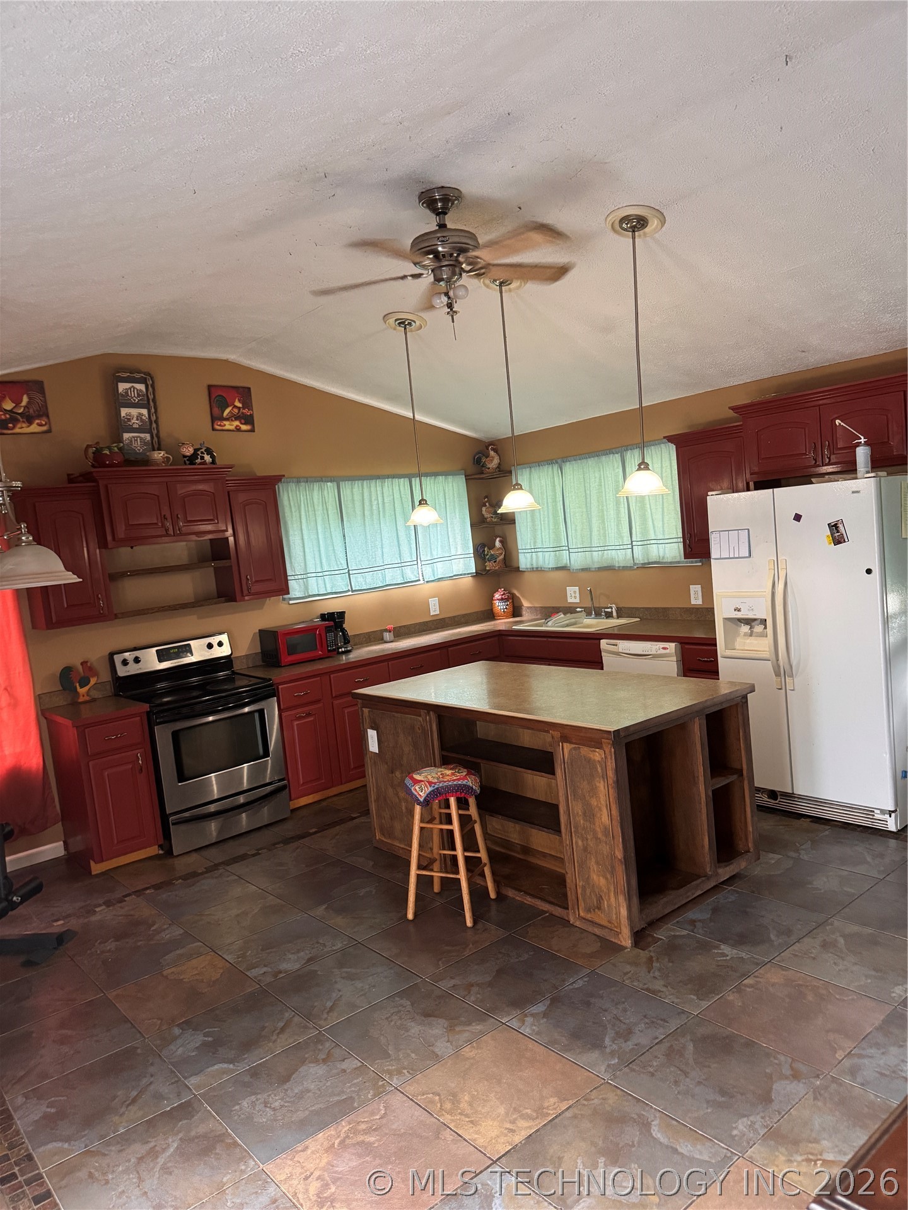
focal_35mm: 24
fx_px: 839
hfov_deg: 56.8
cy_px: 605
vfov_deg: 71.6
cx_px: 454
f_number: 1.78
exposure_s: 1/60
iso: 500
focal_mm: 6.76
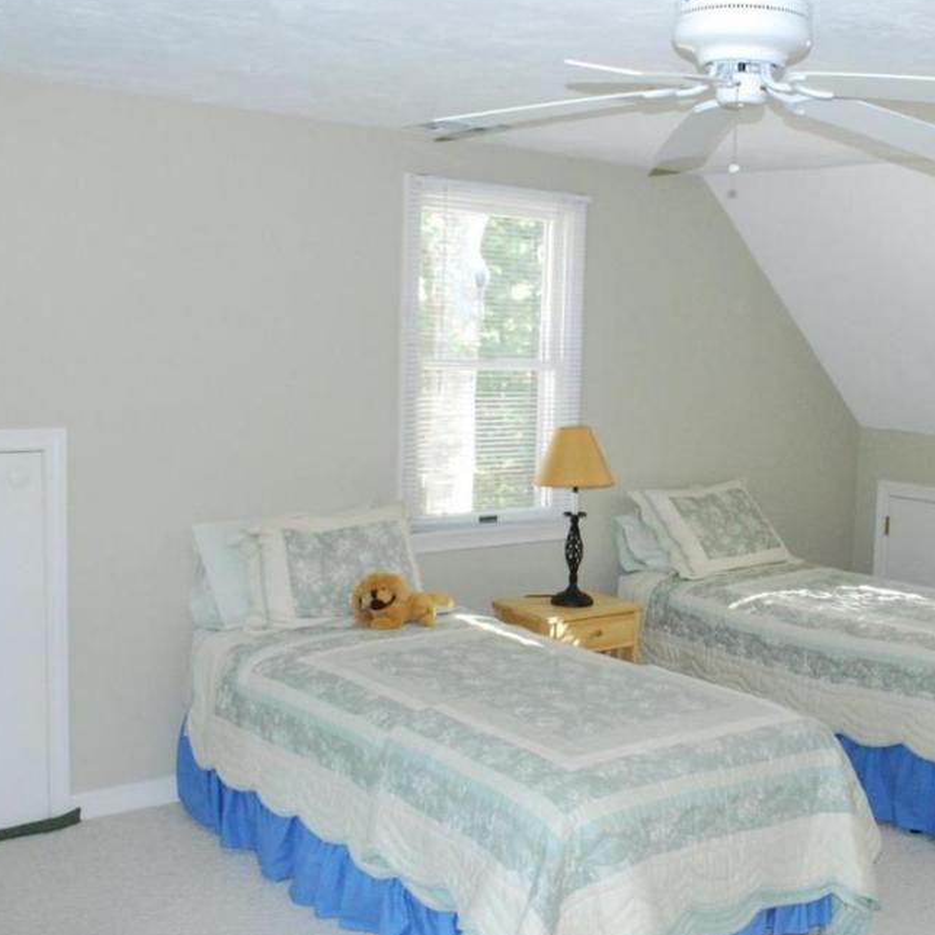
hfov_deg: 40.5
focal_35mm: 41
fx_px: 1253
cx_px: 609
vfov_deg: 40.9
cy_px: 444
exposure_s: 1/60
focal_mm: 18
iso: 1600
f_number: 5.6
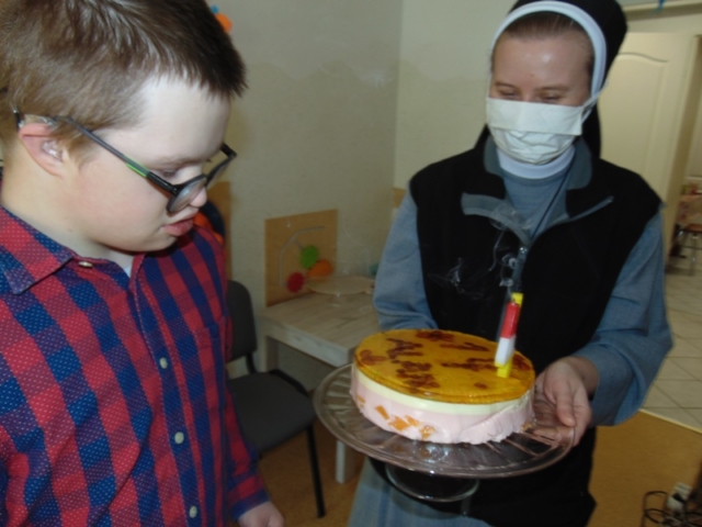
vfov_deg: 54.9
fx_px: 507
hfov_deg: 69.4
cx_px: 351
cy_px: 264
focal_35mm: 25
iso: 80
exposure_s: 1/30
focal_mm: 4.5
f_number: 3
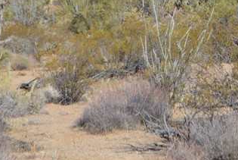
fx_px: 1878
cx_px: 220
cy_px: -24
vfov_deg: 4.8
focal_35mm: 284
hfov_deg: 7.2
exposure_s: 1/1600
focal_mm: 55
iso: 400
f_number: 6.3
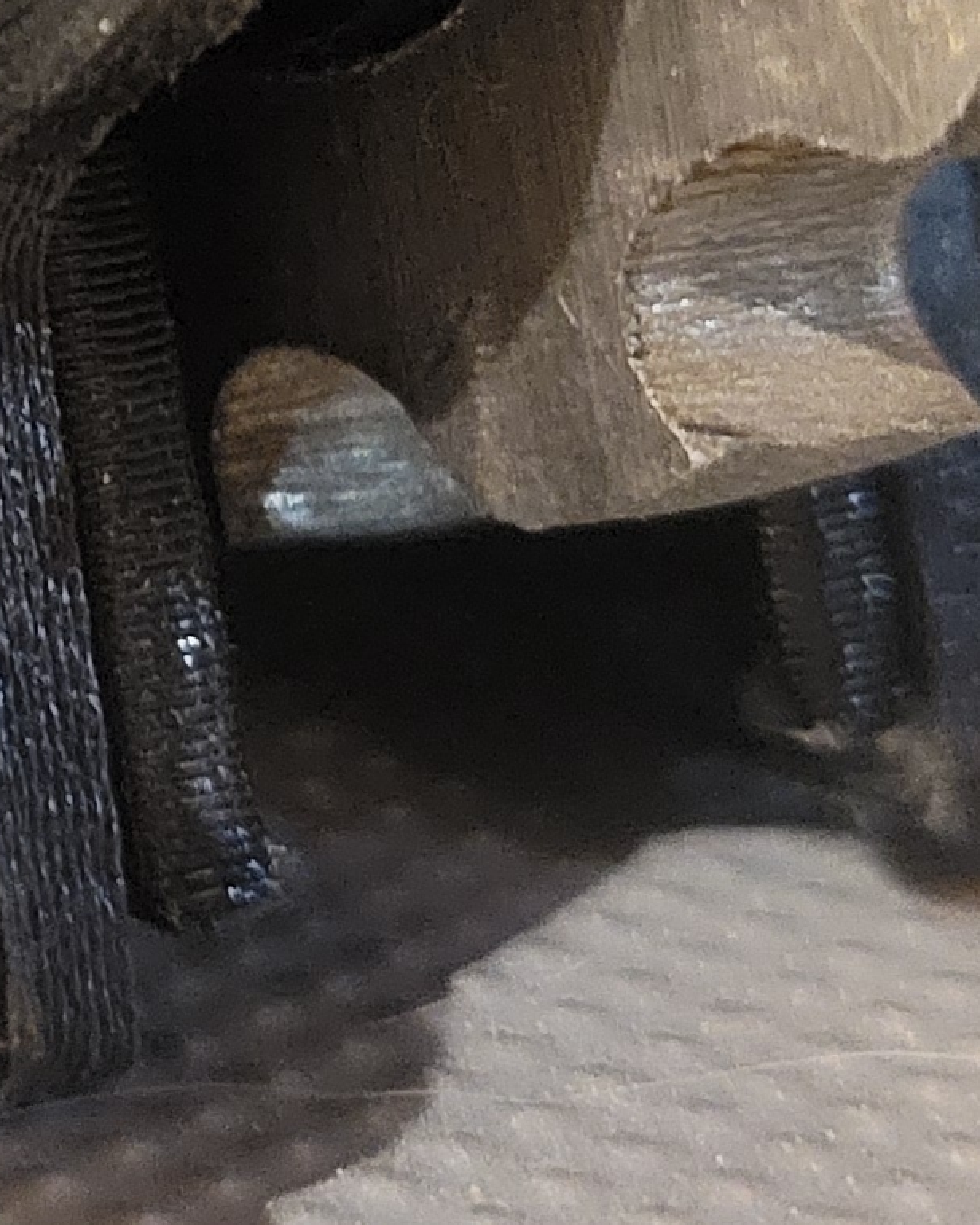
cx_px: -454
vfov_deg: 14.3
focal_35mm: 133
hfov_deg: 11.2
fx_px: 4823
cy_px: 11
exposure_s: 1/24
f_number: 1.8
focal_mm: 5.4
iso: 1000
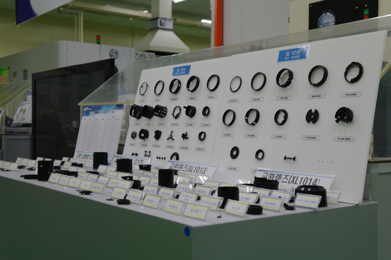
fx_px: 543
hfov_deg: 39.6
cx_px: 196
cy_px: 130
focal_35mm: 50
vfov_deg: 27.0
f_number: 4.5
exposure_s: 1/45
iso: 200
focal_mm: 33
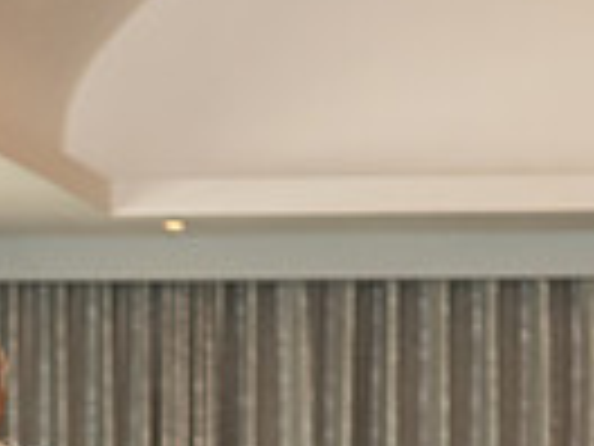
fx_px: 5851
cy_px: 928
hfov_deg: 5.8
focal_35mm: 341
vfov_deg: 4.3
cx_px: 130
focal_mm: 62
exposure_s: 1/200
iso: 640
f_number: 3.5
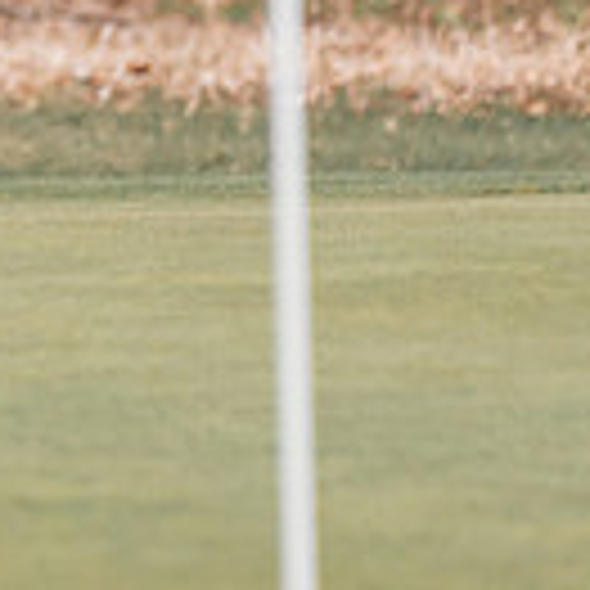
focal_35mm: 942
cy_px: -79
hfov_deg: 1.9
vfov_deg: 1.9
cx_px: -715
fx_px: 18165
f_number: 2.8
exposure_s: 1/4000
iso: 640
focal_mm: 150
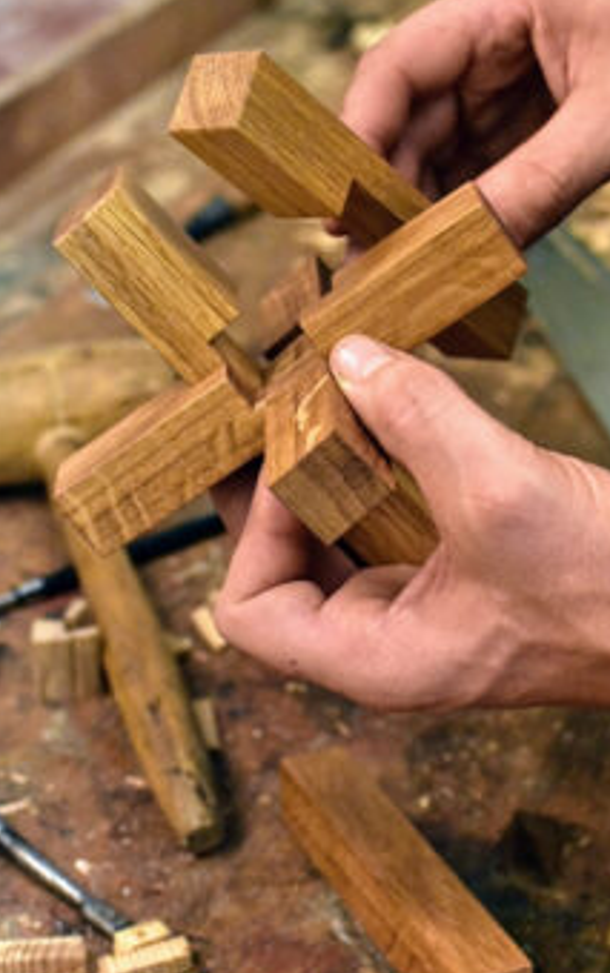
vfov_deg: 29.5
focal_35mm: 70
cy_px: 548
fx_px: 1850
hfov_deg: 18.7
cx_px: 285
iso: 4000
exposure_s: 1/250
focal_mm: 35
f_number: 4
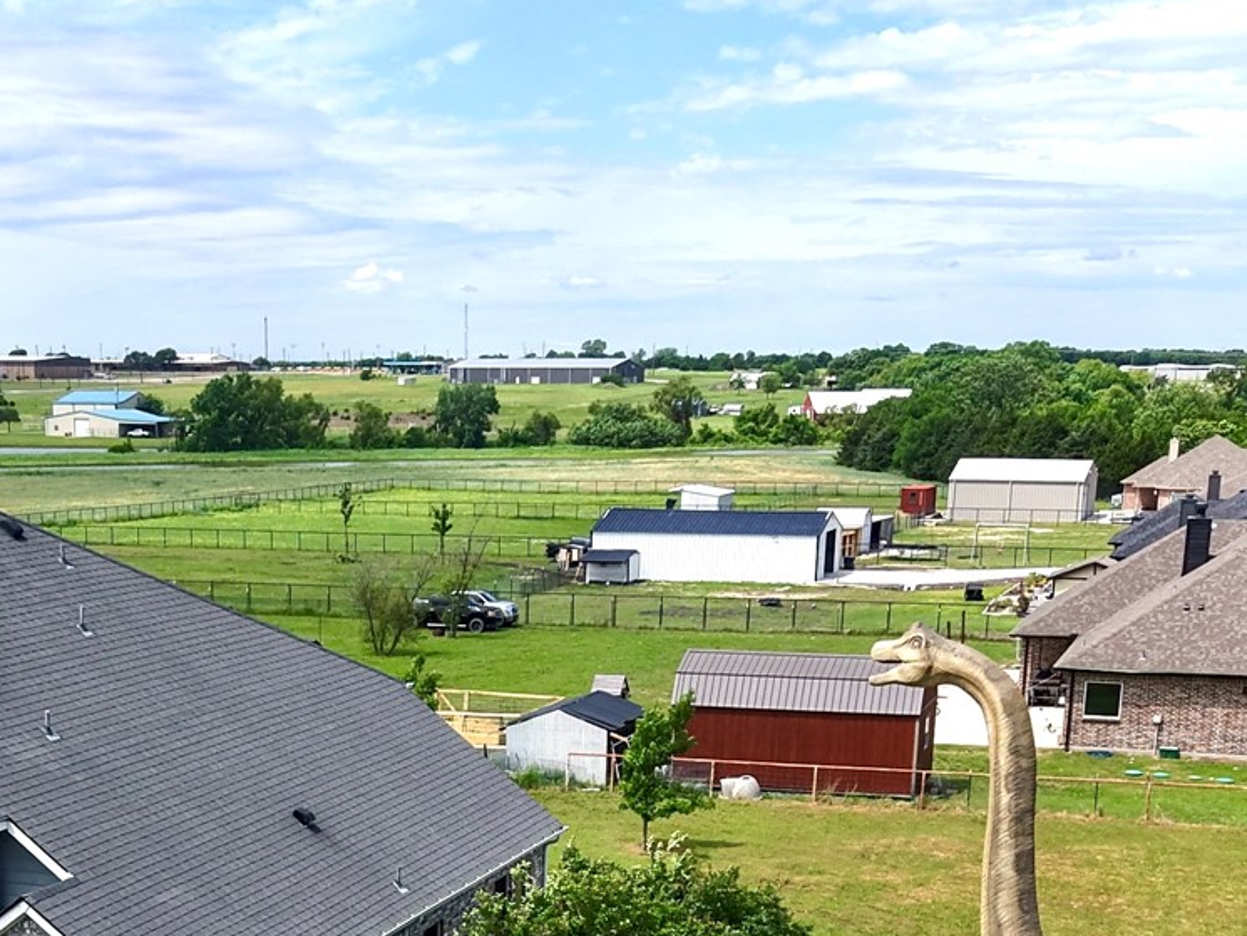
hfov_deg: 29.1
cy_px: 1055
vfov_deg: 21.1
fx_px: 2378
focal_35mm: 66
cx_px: 388
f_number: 1.8
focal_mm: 8.67
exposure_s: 1/8000
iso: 110
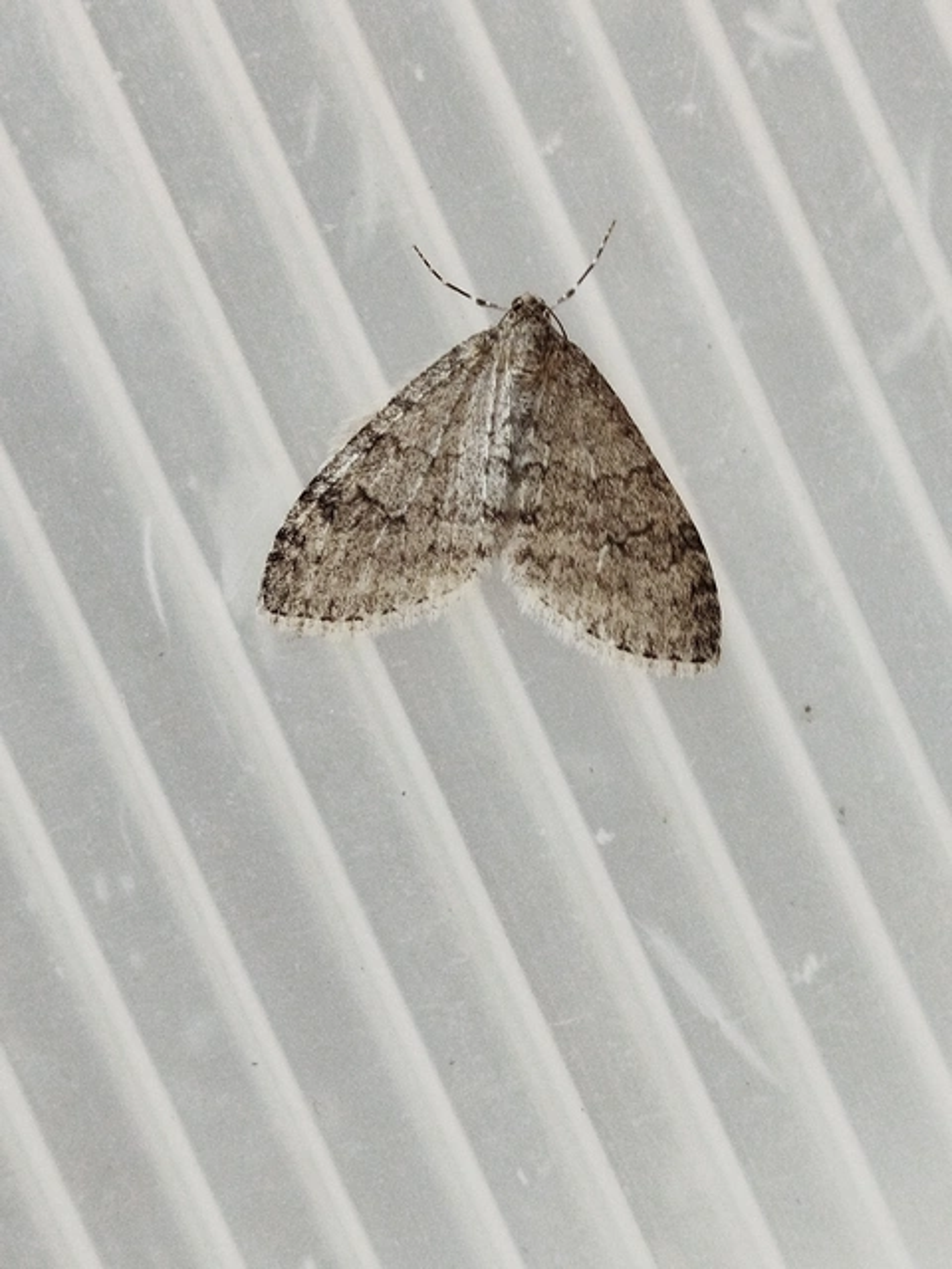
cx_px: 476
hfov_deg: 48.2
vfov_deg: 61.7
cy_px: 634
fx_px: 1063
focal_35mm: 29
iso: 200
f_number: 1.7
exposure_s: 1/33
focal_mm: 5.31
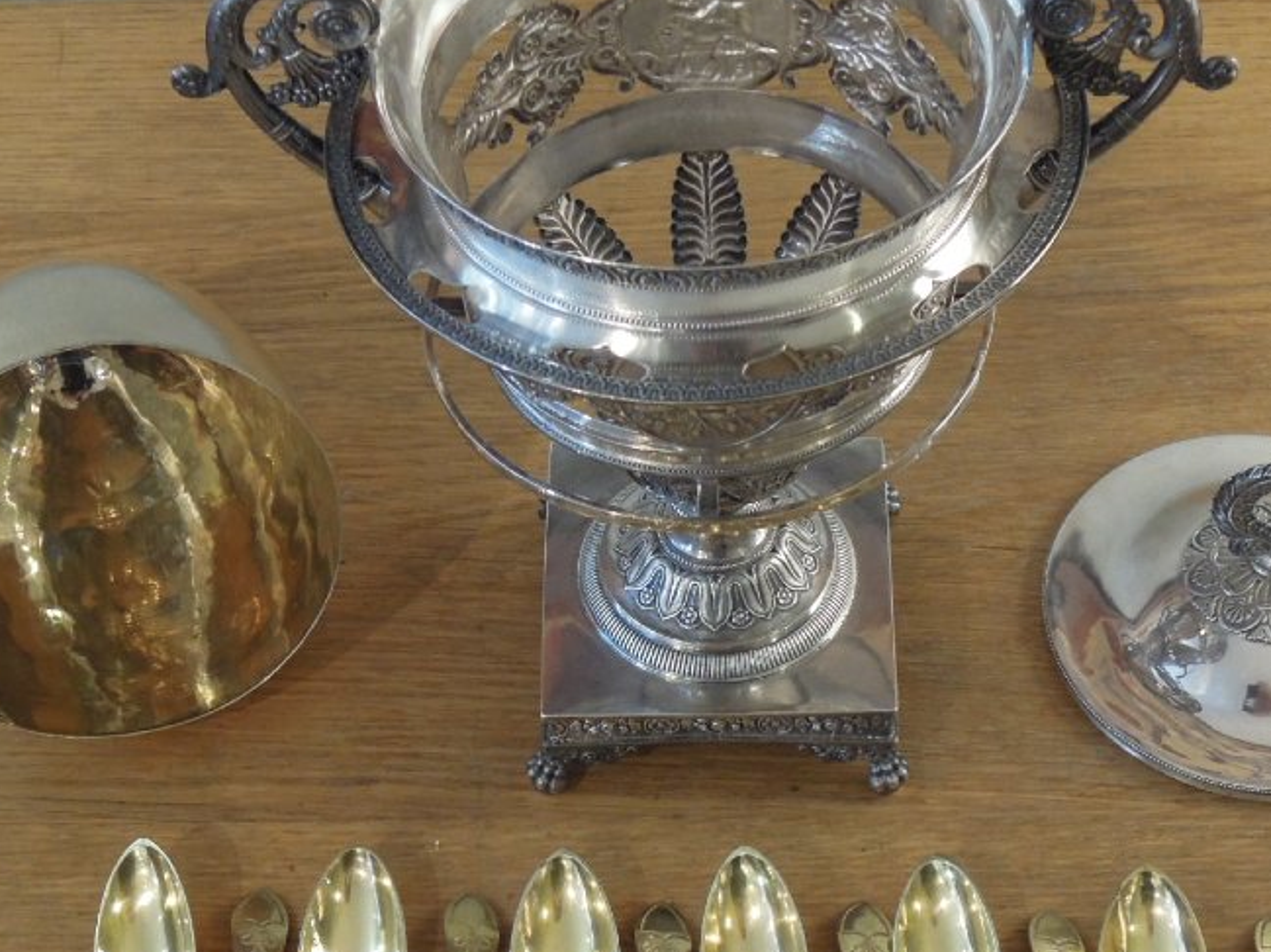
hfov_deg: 26.3
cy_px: 641
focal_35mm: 74
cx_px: 642
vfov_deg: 19.8
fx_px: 2716
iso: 360
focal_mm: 7.2
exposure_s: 1/50
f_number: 3.3
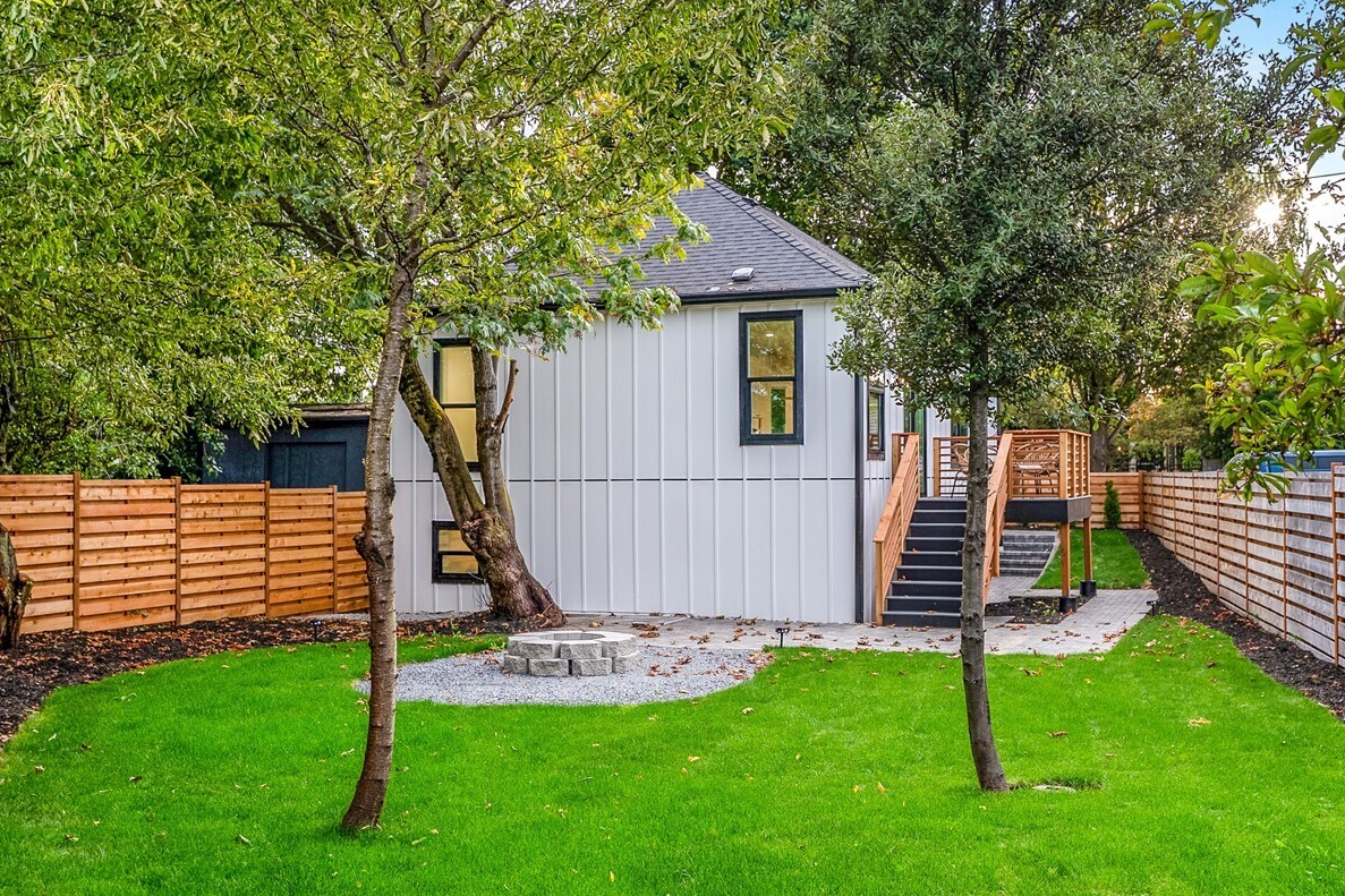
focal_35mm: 40
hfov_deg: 48.4
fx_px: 1494
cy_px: 444
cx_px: 713
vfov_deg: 33.4
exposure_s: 1/160
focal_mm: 28
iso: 320
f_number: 4
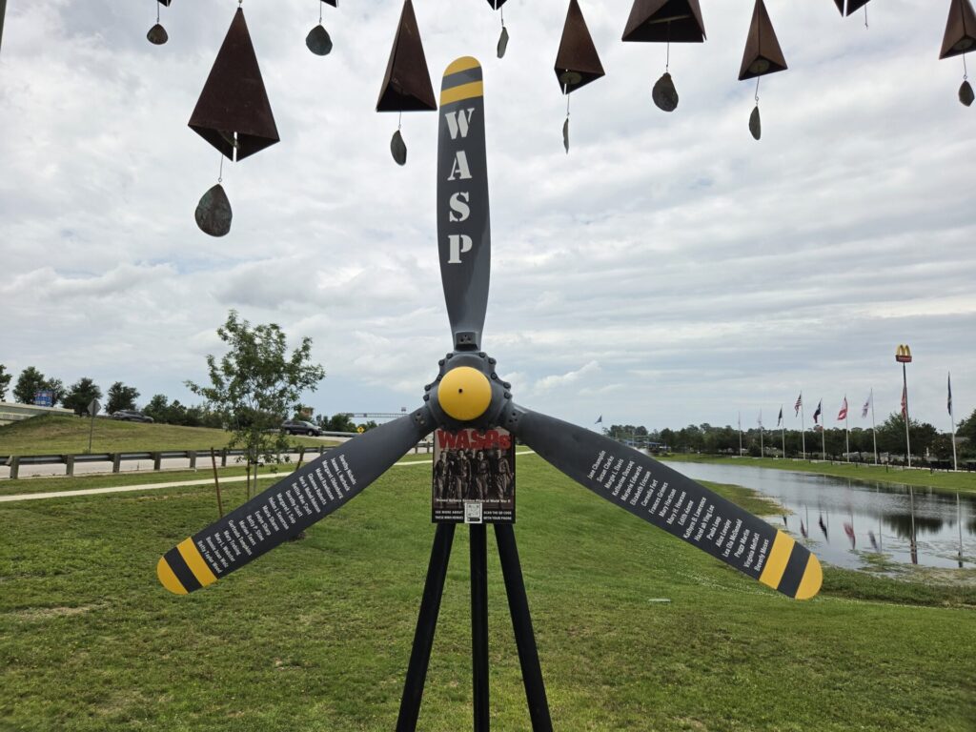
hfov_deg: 73.9
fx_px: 648
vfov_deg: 58.9
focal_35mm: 23
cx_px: 488
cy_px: 366
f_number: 1.8
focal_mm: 5.4
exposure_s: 1/7071
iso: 80
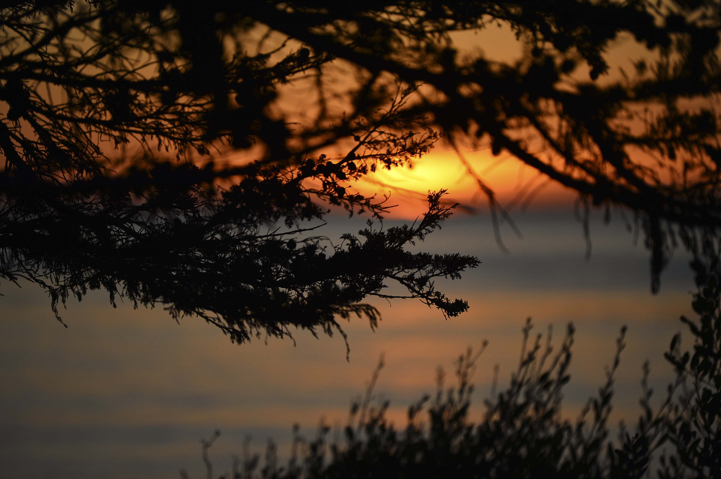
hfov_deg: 10.3
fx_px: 4001
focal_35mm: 200
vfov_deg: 6.9
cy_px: 240
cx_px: 360
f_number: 2.8
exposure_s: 1/4000
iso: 640
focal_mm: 200
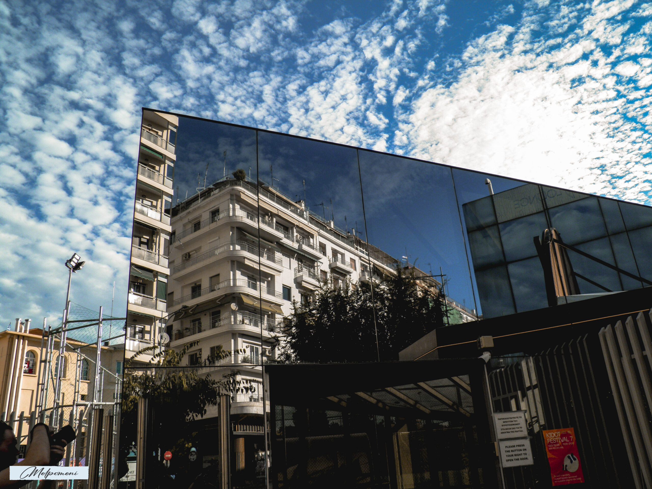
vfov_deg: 49.7
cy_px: 244
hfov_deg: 63.4
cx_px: 326
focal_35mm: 28
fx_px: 527
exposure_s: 1/320
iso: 50
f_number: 5.7
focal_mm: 4.9
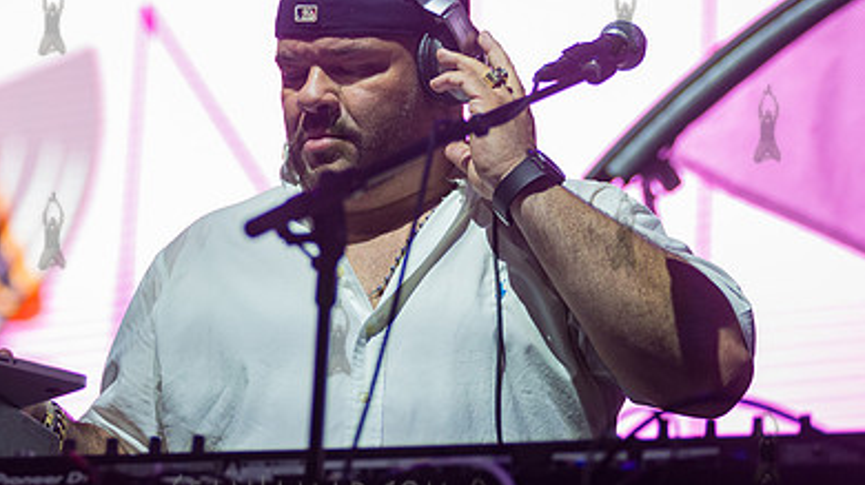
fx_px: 4287
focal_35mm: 187
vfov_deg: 6.5
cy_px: 123
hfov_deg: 11.5
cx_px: 337
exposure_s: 1/1250
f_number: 2.8
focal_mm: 120
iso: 2000
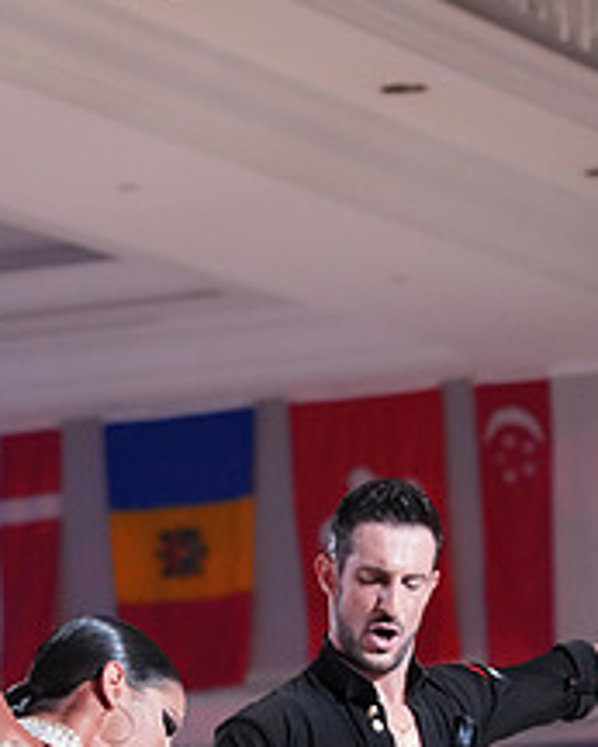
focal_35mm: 257
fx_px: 5682
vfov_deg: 7.5
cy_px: 875
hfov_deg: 6.0
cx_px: 230
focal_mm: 102
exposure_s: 1/250
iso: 4000
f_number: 4.5
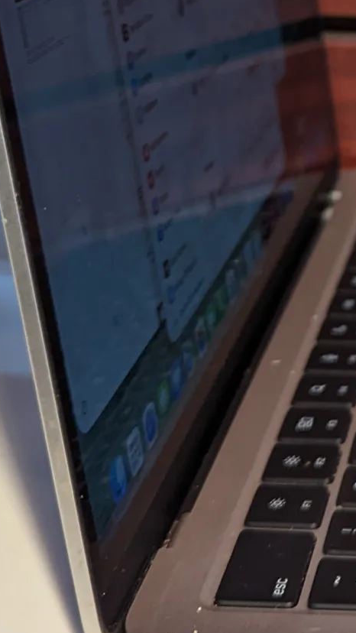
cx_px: 566
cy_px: 8
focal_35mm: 81
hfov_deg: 13.8
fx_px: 1359
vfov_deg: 25.0
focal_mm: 6.81
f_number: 1.85
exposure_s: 1/96
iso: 177
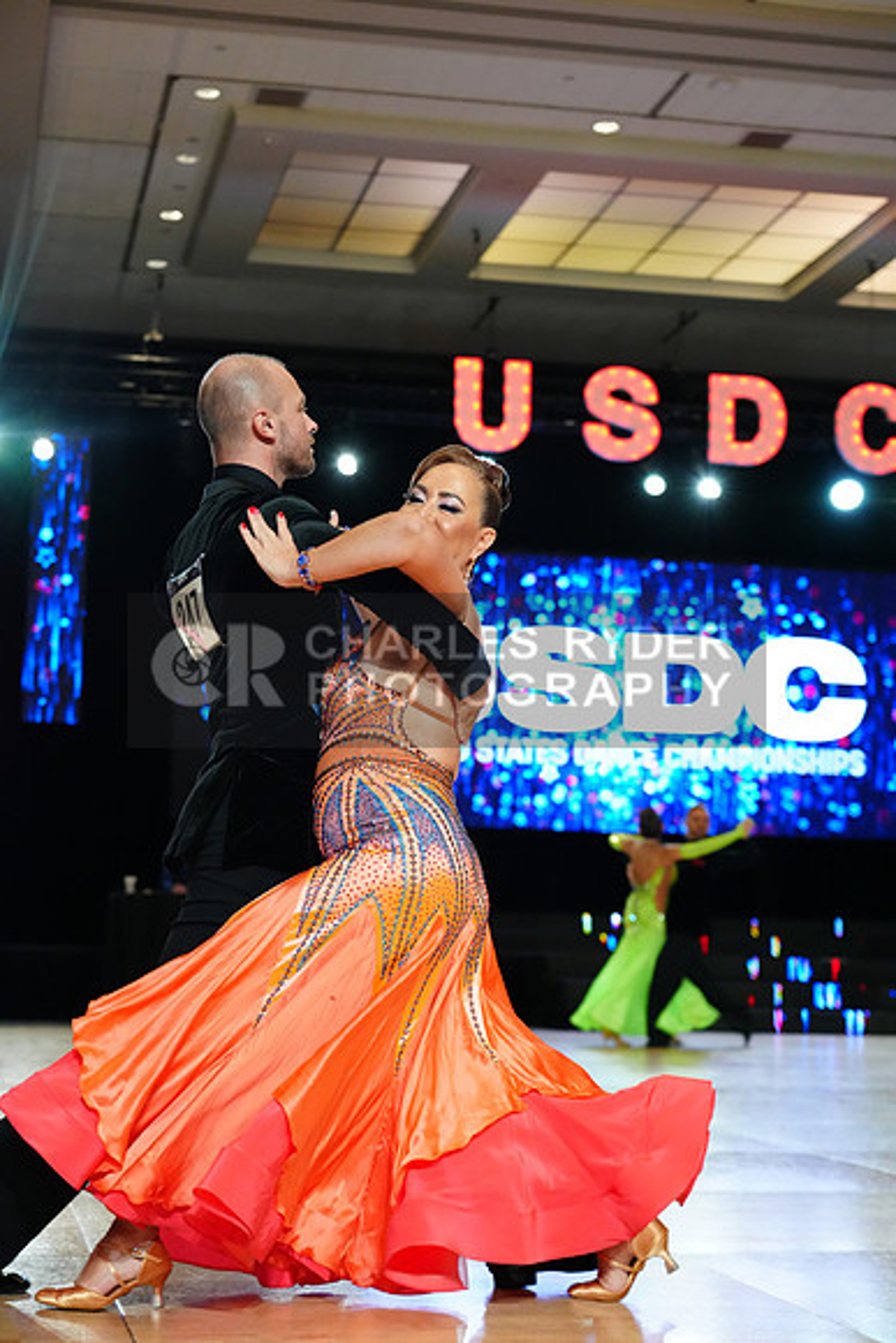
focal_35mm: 60
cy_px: 672
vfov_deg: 33.4
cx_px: 448
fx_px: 2238
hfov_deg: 22.6
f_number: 4
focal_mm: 60
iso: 5000
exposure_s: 1/400
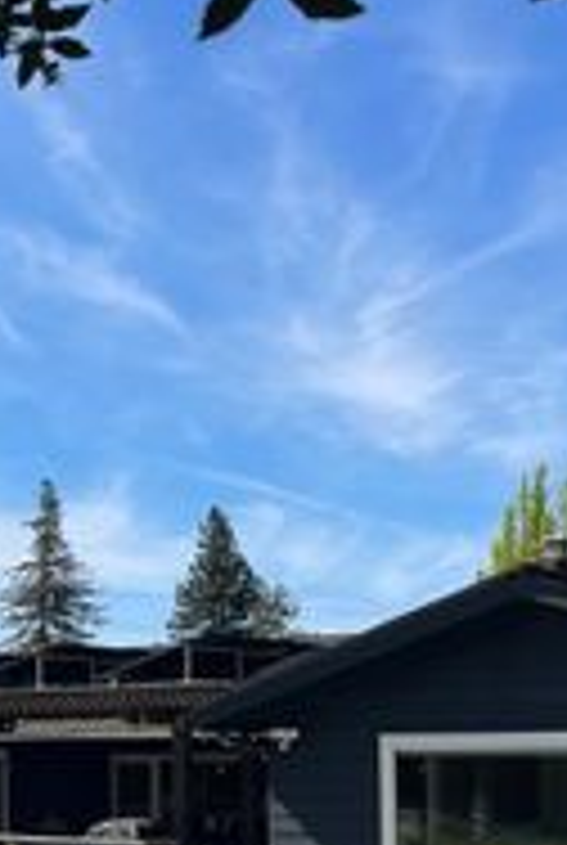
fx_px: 1624
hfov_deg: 18.6
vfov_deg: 28.5
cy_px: 681
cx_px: -140
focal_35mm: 69
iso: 32
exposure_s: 1/4525
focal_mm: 5.1
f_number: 1.6
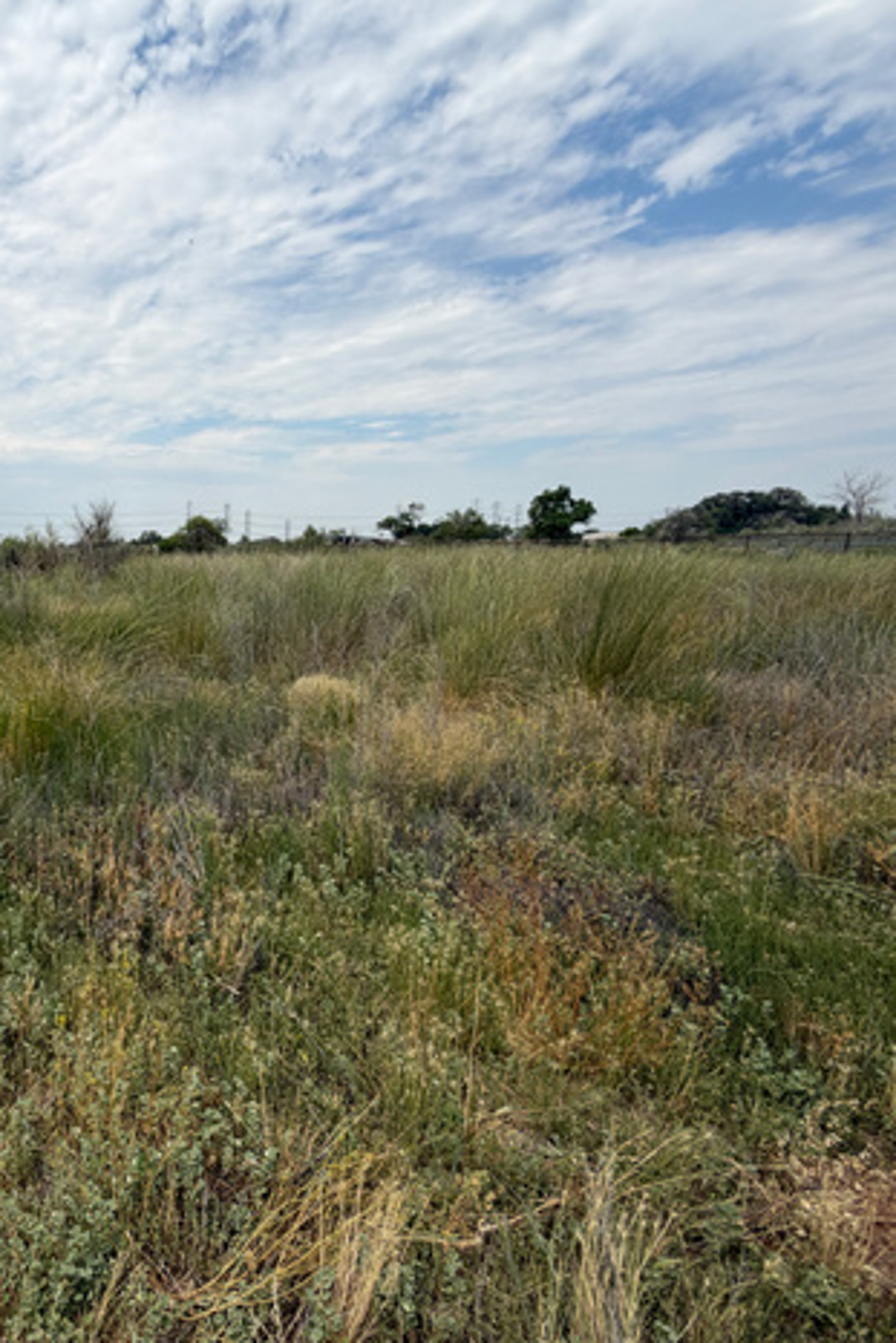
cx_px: 66
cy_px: 689
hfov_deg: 53.1
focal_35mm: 20
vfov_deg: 83.9
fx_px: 746
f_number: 2.2
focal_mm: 2.22
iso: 20
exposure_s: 1/1339
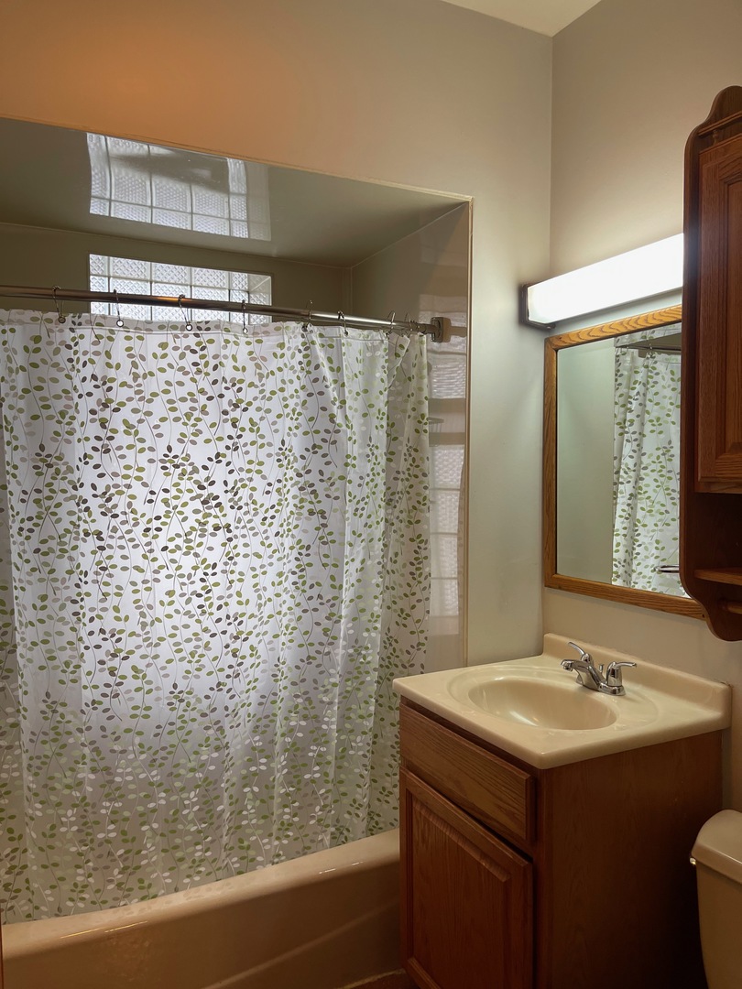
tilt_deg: -2.3
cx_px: 371
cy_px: 494
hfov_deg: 54.9
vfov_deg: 69.4
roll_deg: -0.2
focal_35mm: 25
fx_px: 715
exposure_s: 1/120
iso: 125
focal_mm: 5.1
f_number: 1.6
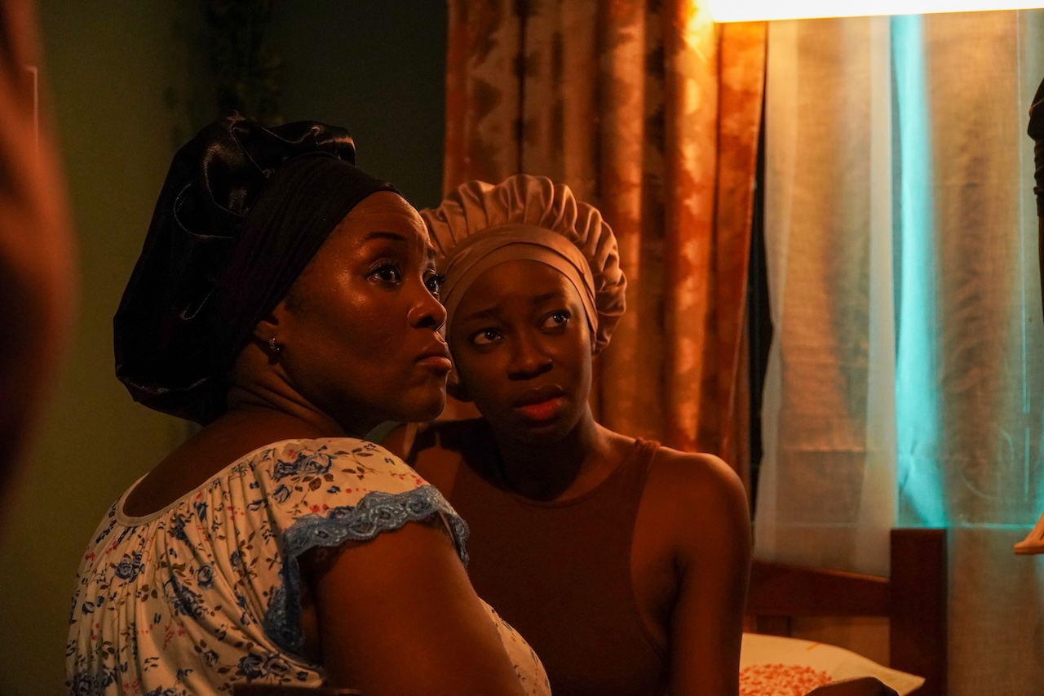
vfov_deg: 18.5
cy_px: 348
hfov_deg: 27.5
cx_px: 522
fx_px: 2131
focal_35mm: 74
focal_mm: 49
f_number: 4
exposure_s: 1/50
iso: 1600
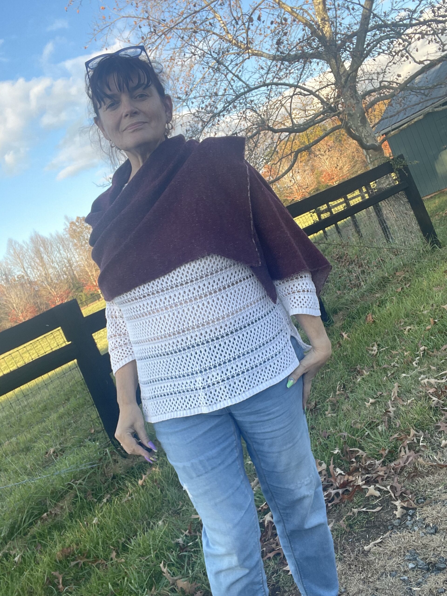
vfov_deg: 60.0
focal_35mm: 30
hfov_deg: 46.8
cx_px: 224
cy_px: 298
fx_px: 517
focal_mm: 2.71
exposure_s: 1/121
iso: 25
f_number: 2.2
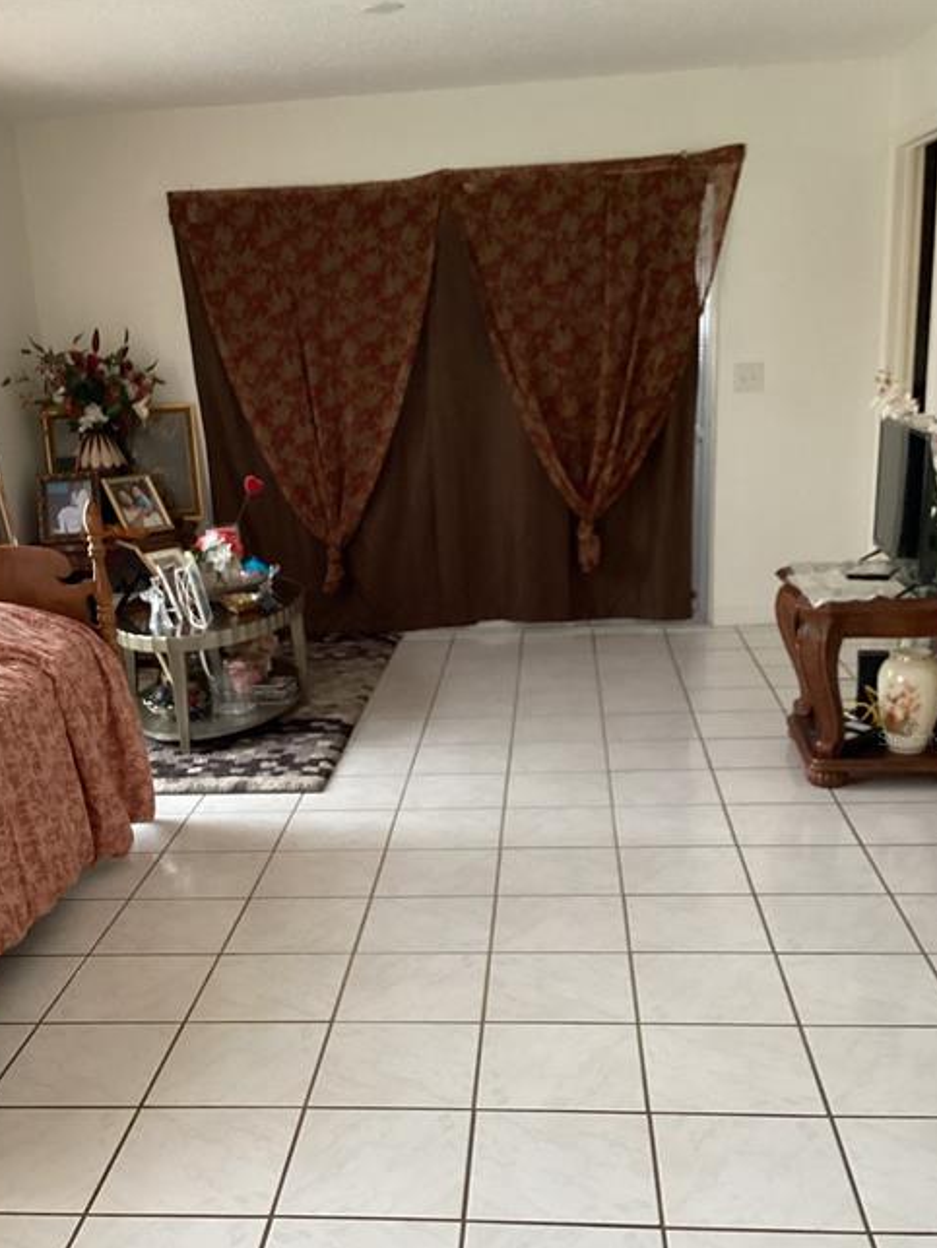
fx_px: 1334
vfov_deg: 49.9
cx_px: 407
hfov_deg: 38.6
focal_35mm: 37
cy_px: 738
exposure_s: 1/40
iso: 320
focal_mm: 3.3
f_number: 2.4
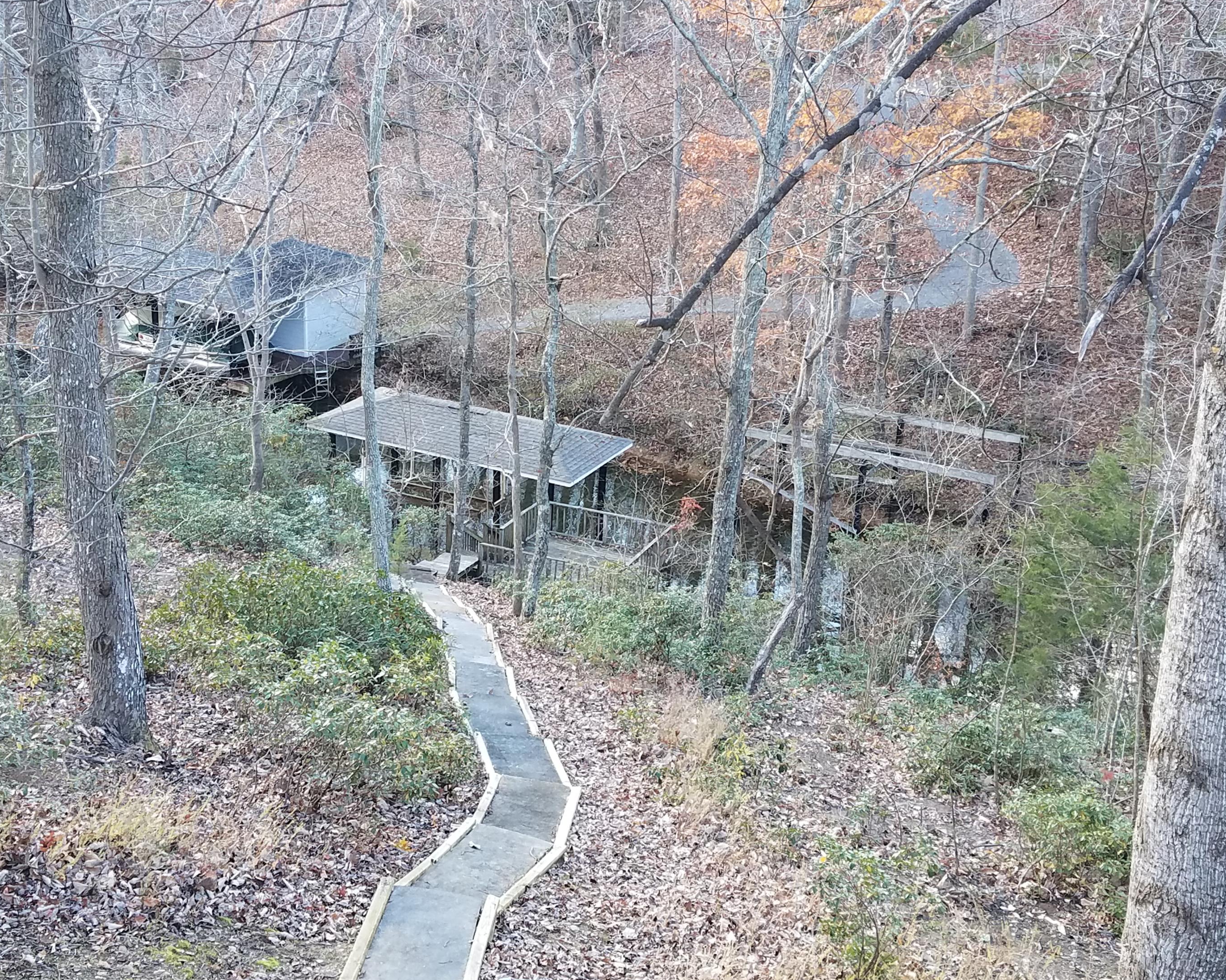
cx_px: 558
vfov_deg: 51.5
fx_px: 1016
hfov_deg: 62.1
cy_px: 489
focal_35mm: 28
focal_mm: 4.2
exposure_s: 1/120
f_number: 1.7
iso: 64
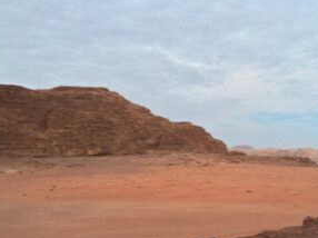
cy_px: 160
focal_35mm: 42
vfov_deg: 34.0
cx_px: 213
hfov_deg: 44.1
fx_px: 386
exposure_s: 1/20
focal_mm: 4.12
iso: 320
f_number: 2.2
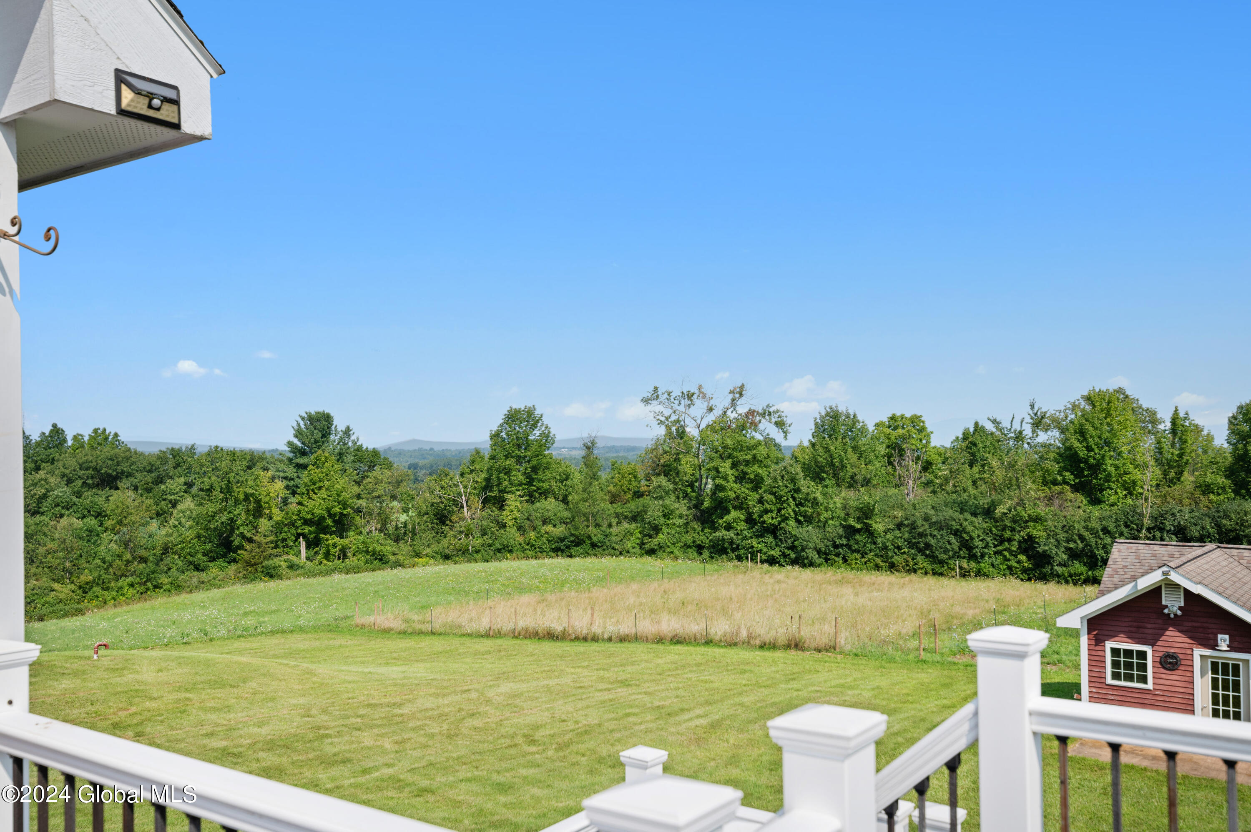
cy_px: 416
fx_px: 1042
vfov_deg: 43.6
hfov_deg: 62.0
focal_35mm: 30
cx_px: 626
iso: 320
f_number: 6.3
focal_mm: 30
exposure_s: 1/800
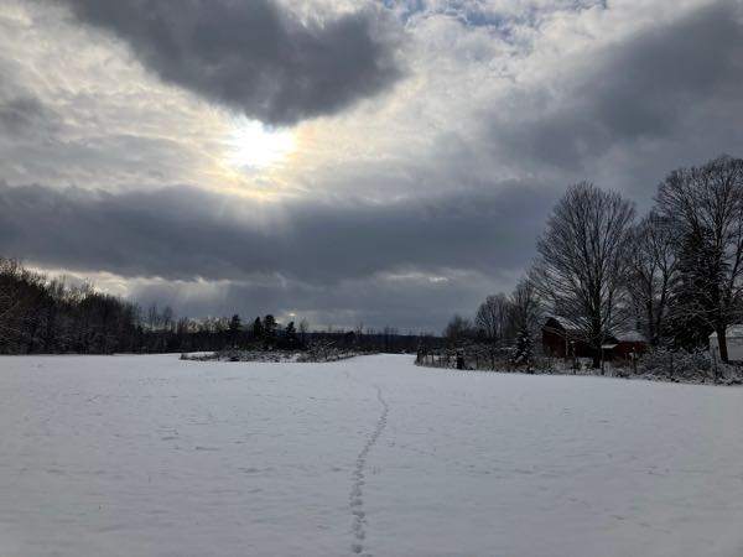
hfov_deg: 63.4
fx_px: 601
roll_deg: -1.3
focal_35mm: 28
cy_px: 278
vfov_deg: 49.7
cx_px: 372
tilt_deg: +7.9
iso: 32
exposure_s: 1/5348
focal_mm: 3.99
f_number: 1.8
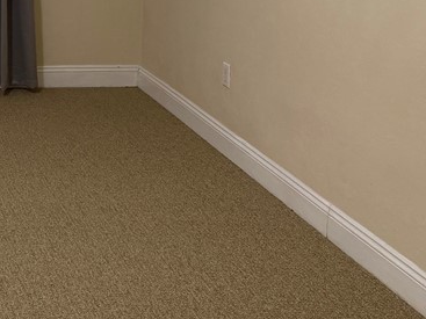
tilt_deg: -5.3
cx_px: -131
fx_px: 824
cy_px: -64
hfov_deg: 25.0
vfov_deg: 20.5
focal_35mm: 67
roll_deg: +0.3
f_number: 1.78
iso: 250
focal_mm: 6.76
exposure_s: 1/60
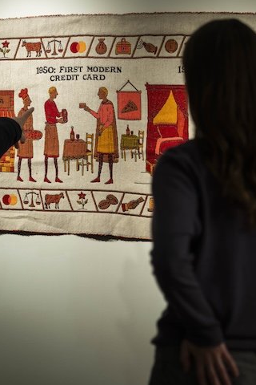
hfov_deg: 8.7
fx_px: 1685
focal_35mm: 158
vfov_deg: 13.0
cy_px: 175
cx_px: 103
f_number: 2.8
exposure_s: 1/100
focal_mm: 92
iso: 100
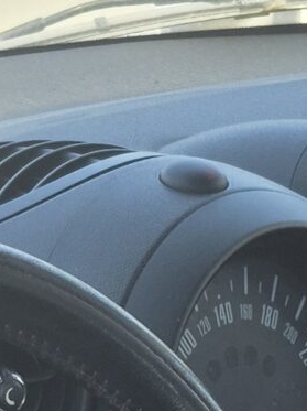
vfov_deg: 11.4
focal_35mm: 158
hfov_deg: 9.4
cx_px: 171
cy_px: 802
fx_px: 1872
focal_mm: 5.4
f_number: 1.8
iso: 80
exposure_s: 1/1296
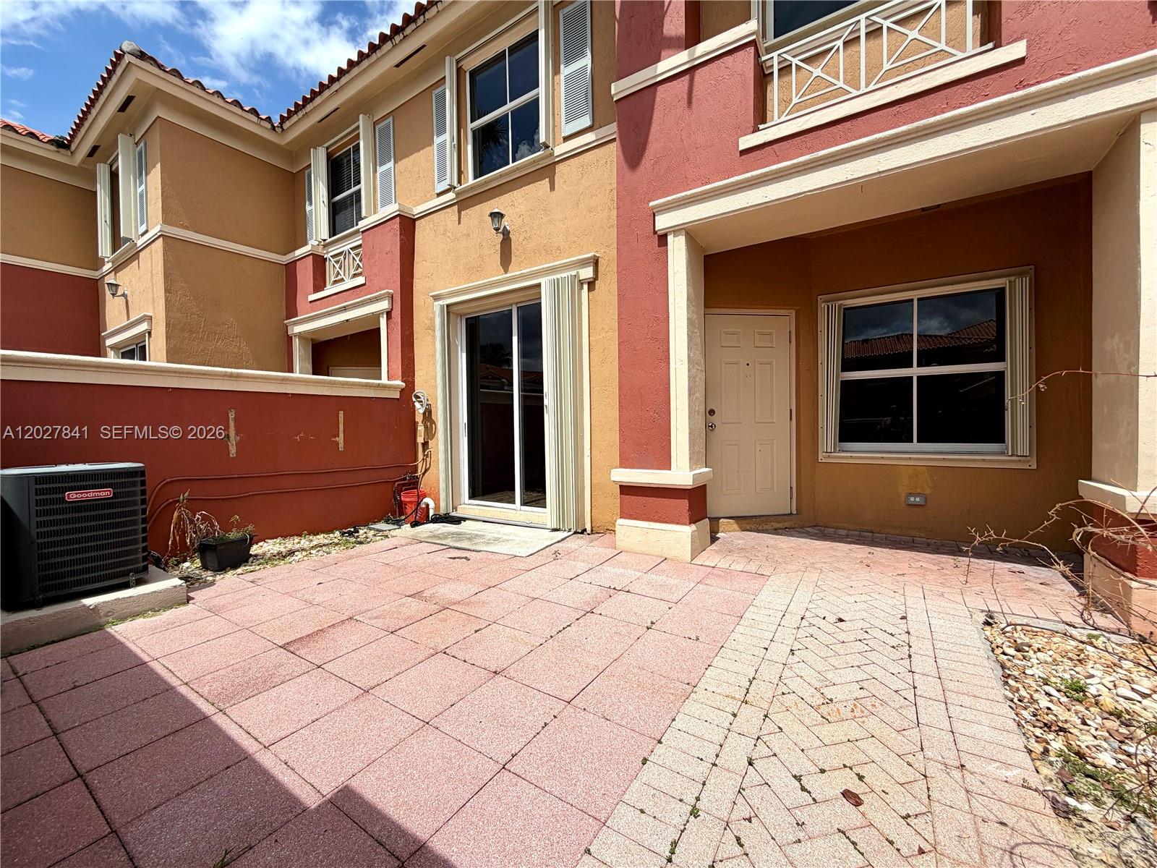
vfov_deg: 85.7
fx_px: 468
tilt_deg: -2.5
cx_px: 578
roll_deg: +1.4
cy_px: 434
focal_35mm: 14
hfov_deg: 102.1
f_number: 2.2
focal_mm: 2.22
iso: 20
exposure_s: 1/1211
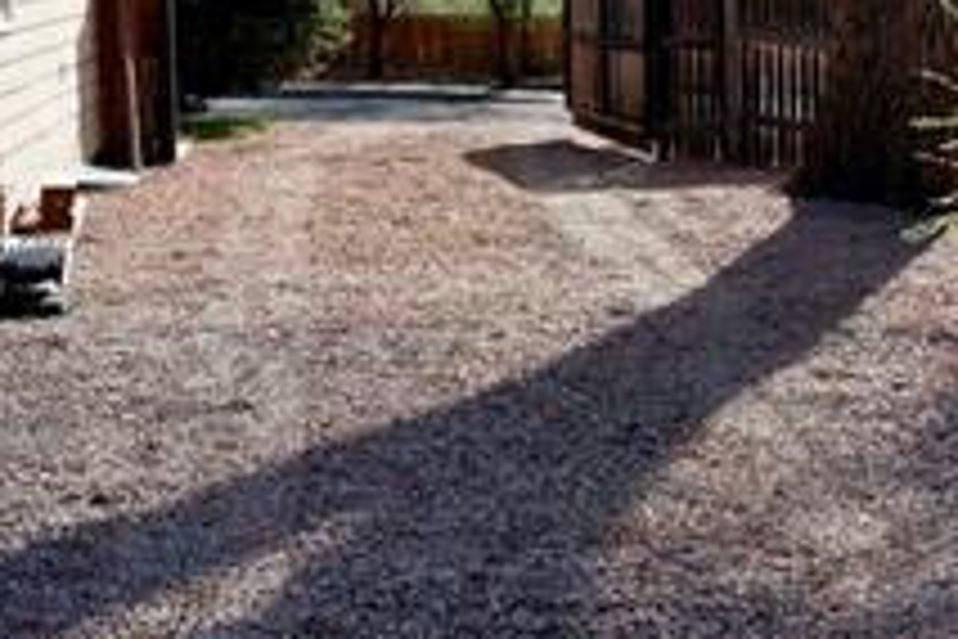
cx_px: 418
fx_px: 2554
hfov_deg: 21.2
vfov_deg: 14.2
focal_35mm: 96
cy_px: 225
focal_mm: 32
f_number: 7.1
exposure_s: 1/200
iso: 100
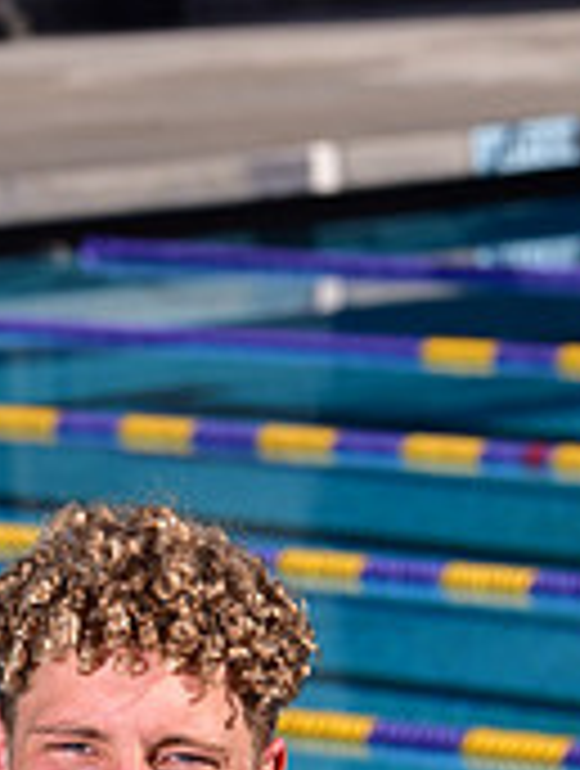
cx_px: 115
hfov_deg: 3.5
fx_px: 9415
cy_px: 1148
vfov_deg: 4.6
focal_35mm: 423
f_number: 9
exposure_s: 1/250
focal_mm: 130
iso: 80
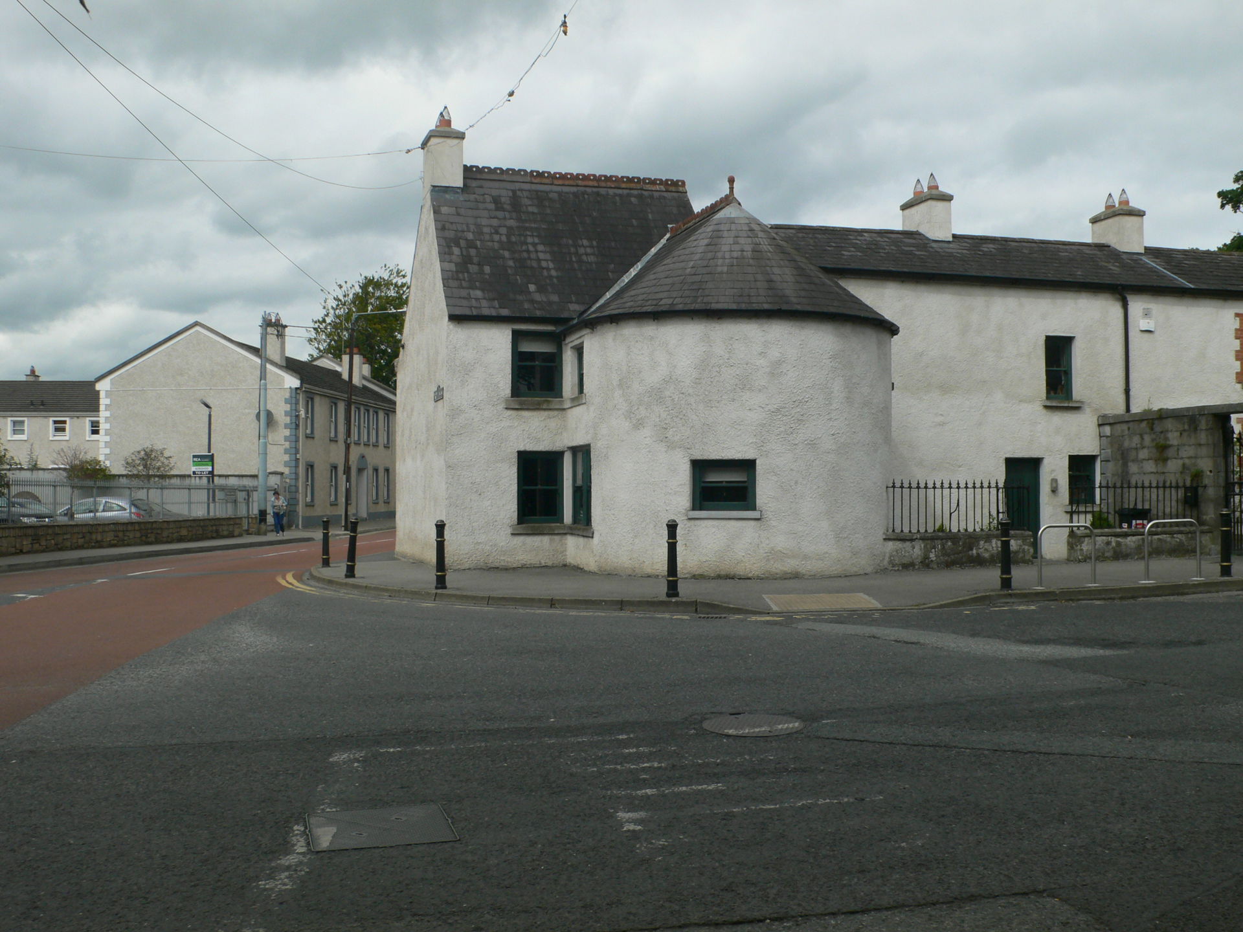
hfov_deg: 54.0
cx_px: 622
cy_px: 466
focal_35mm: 34
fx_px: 1221
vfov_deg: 41.8
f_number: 4.5
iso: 80
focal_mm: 6.3
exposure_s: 1/500
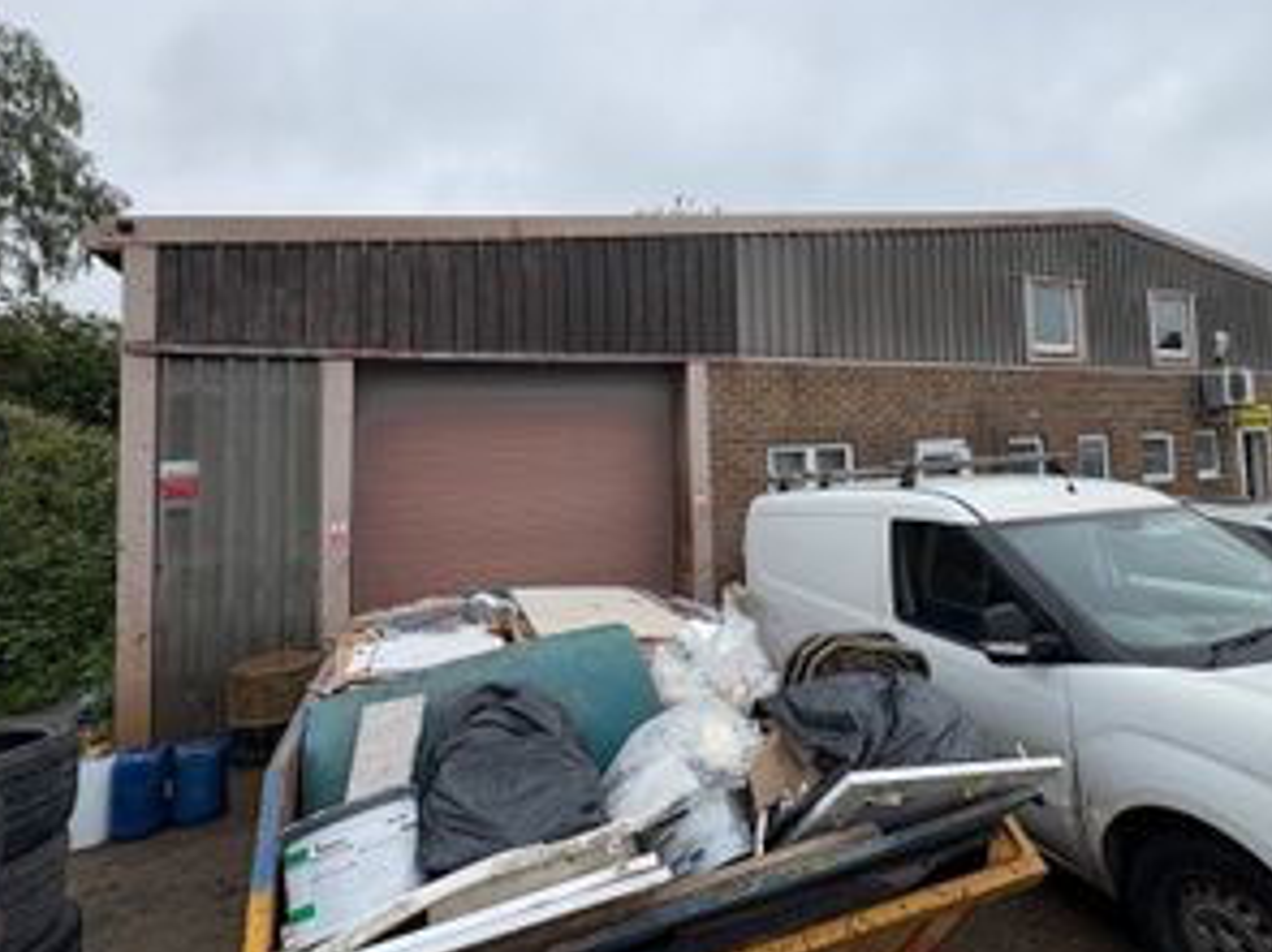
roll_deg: +1.2
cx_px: 664
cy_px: 383
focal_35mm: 19
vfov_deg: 68.0
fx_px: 698
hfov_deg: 84.6
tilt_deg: +6.9
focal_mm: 2.22
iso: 40
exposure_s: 1/707
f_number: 2.2
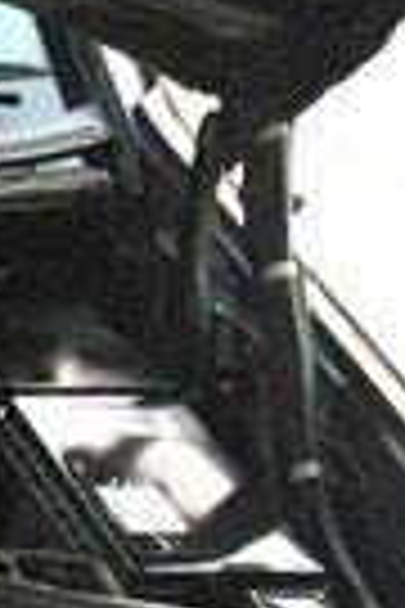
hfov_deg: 7.4
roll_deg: +1.0
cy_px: 835
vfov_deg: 13.4
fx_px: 2480
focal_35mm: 147
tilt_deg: -32.5
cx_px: -1071
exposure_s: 1/33
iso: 250
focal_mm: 4.15
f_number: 2.2
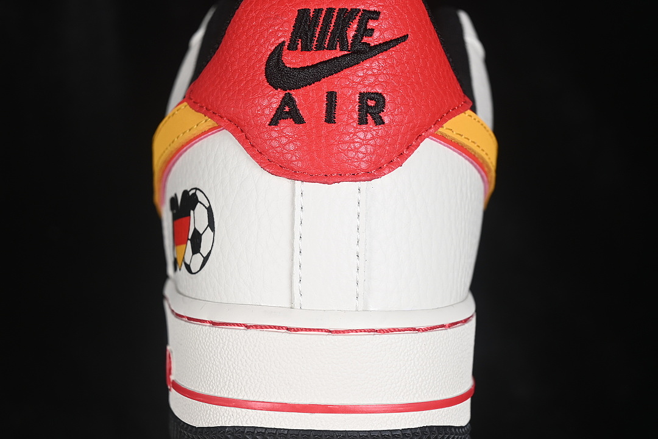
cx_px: 329
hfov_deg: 27.0
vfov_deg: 18.2
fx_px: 1371
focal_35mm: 75
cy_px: 220
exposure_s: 1/80
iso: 160
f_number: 7.1
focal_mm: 50
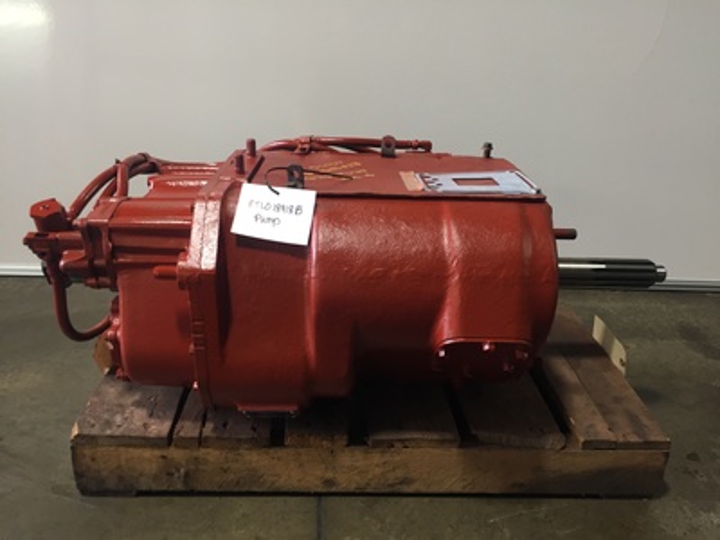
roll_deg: -3.0
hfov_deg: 61.7
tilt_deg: -24.1
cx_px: 360
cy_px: 270
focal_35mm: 29
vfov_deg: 48.2
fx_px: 603
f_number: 2.2
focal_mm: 4.15
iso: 80
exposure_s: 1/30
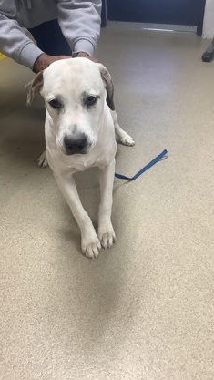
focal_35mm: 34
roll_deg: +1.7
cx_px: 103
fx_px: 343
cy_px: 190
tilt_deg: -37.1
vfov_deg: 58.0
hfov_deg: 34.7
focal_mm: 3.3
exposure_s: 1/60
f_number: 2.4
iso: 125
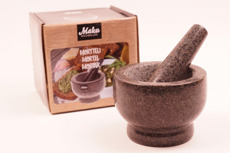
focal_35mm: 75
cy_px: 76
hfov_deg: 27.0
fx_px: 479
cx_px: 115
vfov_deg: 18.1
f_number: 4.5
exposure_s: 1/15
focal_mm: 50
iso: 200
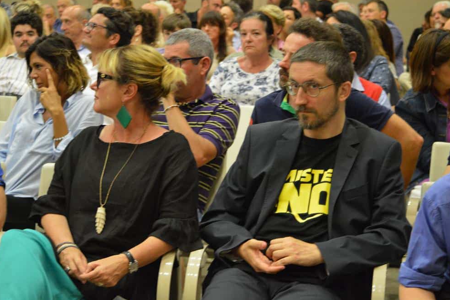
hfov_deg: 24.3
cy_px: 150
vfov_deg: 16.4
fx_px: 1044
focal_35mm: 84
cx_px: 225
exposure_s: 1/50
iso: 3200
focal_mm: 55
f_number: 4.5
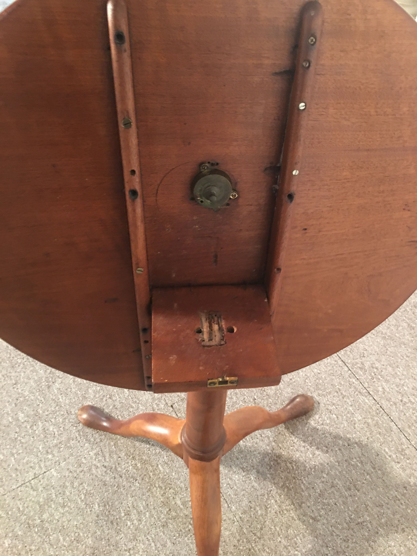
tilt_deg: -51.3
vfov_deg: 61.7
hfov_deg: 48.2
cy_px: 278
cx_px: 208
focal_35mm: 29
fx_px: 466
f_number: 2.2
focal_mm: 4.15
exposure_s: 1/4
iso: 100
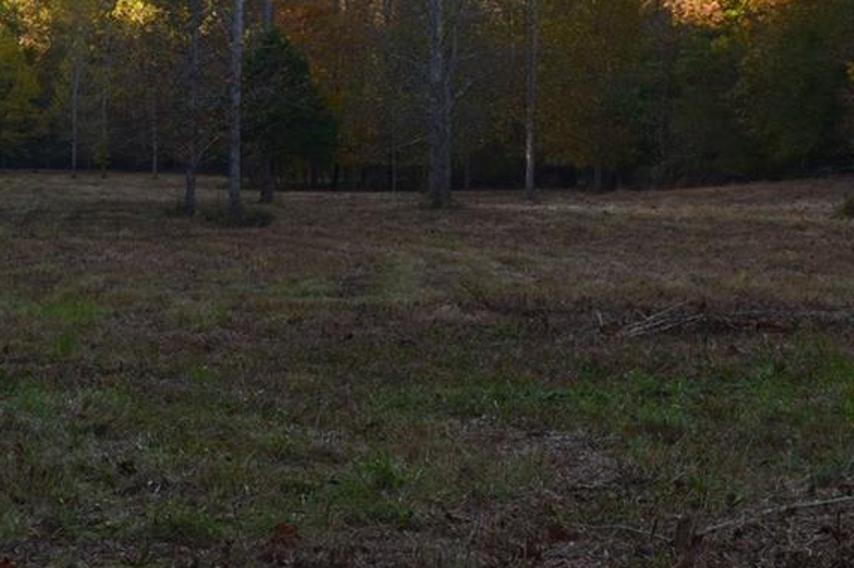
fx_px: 3506
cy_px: 91
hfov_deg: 13.9
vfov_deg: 9.2
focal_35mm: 148
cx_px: 375
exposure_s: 1/200
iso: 400
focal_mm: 55
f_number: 10
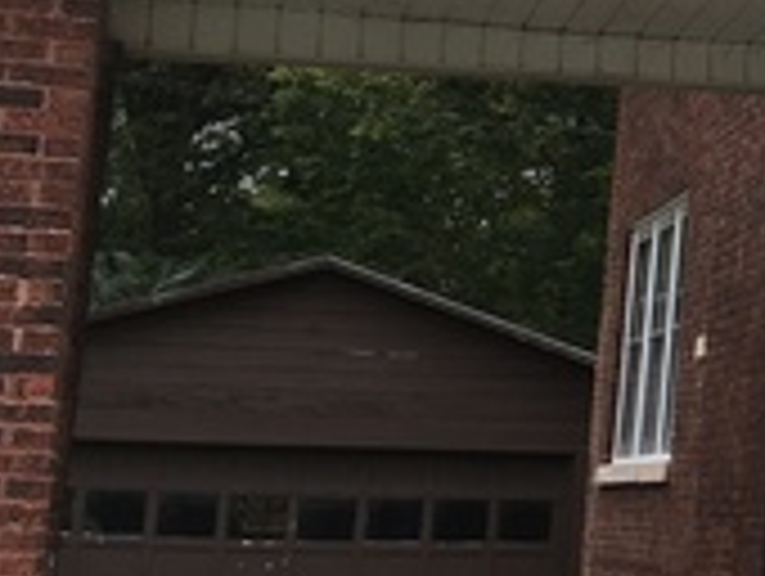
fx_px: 2412
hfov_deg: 15.6
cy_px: 94
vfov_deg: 13.5
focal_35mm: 109
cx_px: 1354
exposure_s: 1/587
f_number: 2.2
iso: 25
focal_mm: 4.15
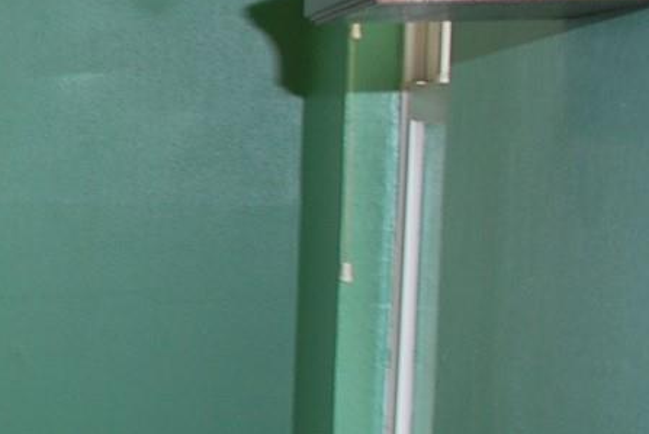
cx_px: -722
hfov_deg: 14.1
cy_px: 136
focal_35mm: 117
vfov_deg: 11.7
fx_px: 2111
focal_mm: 18
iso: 200
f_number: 3.5
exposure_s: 1/100
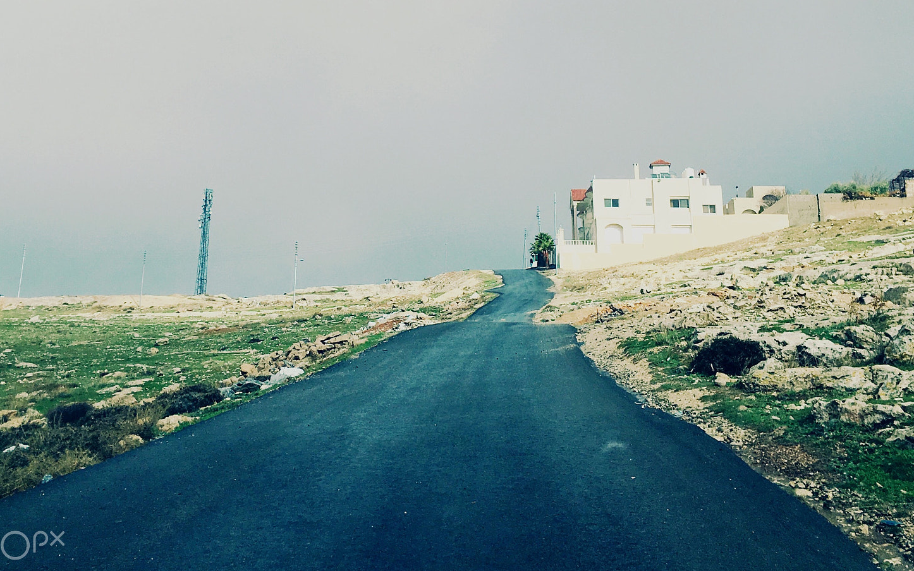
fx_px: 847
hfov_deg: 56.6
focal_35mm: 34
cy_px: 250
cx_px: 413
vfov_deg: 37.2
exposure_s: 1/1972
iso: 25
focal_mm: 4.15
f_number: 2.2
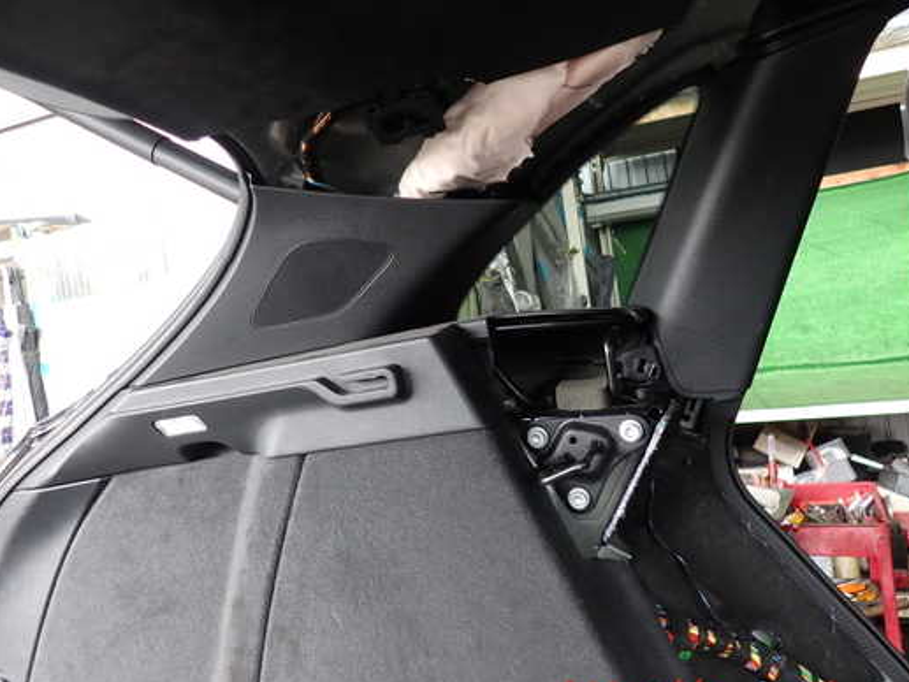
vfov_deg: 48.2
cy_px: 325
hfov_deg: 61.6
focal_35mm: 29
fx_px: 762
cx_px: 436
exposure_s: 1/60
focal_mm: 4.5
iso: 200
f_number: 2
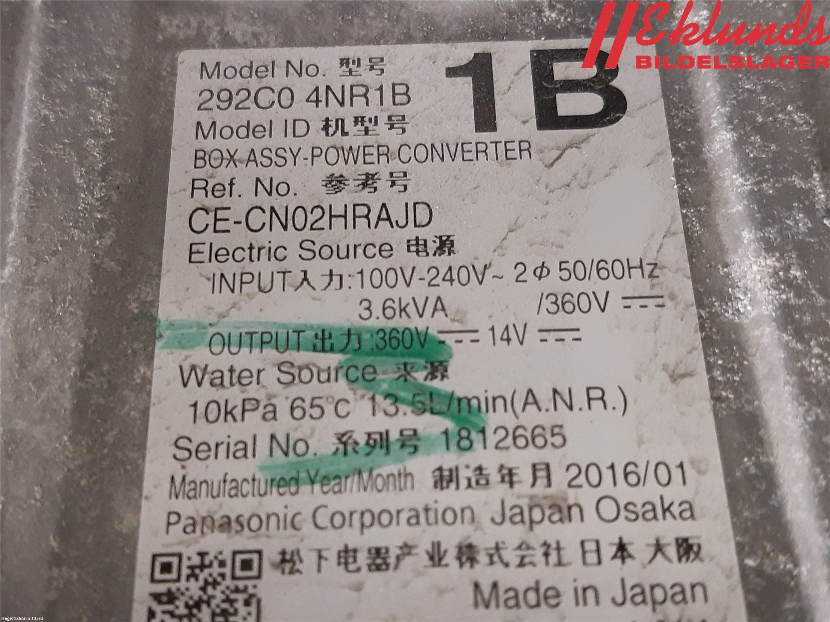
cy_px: 311
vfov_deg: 53.1
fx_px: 623
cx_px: 415
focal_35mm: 26
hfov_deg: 67.3
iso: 200
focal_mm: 3.93
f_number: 1.7
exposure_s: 1/25
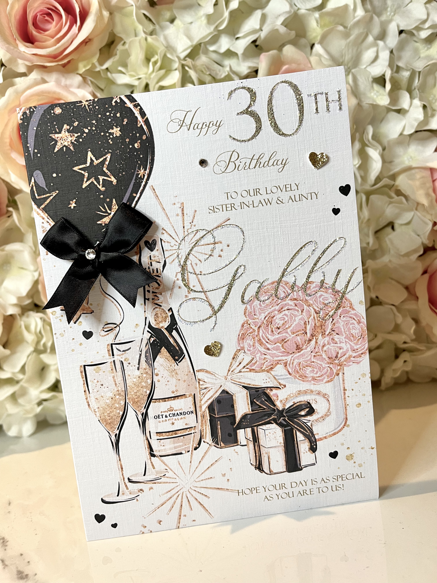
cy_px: 292
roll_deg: +7.6
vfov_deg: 67.3
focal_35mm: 26
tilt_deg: -5.1
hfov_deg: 53.1
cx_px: 218
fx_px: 438
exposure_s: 1/50
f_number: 1.6
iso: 100
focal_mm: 5.1
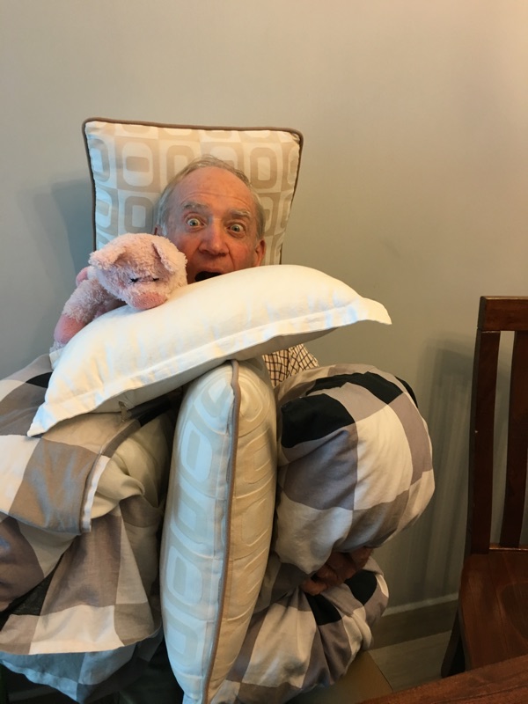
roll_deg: +0.0
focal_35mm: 29
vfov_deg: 61.7
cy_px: 352
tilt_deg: -17.3
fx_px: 590
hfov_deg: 48.2
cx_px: 264
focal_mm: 4.15
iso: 125
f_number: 2.2
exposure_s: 1/33
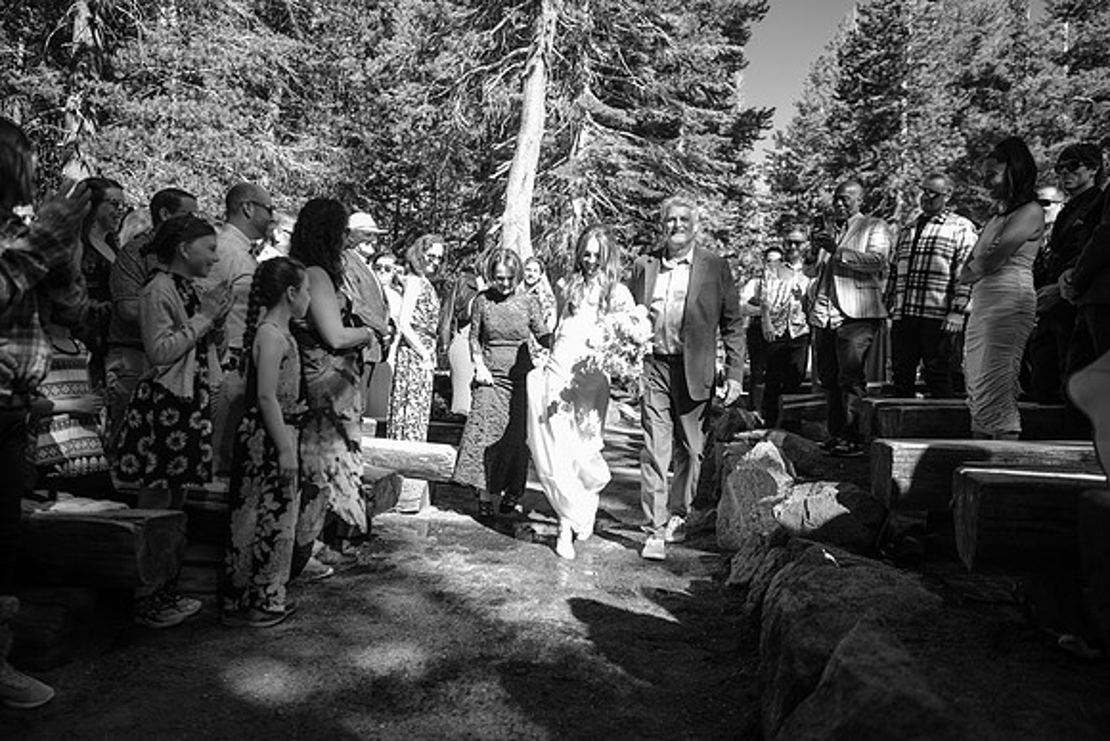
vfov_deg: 48.0
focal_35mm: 27
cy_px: 370
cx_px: 555
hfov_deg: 67.4
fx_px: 833
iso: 250
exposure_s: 1/1500
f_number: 1.6
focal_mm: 18
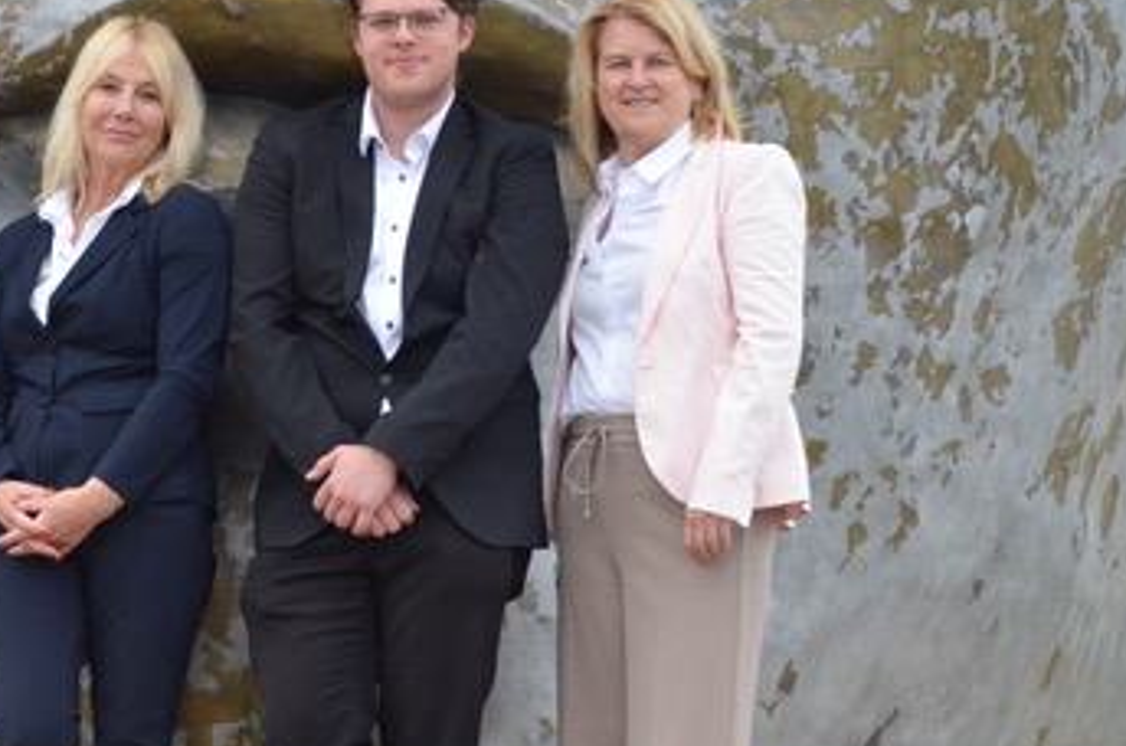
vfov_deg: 3.1
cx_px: 265
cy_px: 540
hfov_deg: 4.6
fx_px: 13924
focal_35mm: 446
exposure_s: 1/2500
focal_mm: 160
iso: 2500
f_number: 6.3
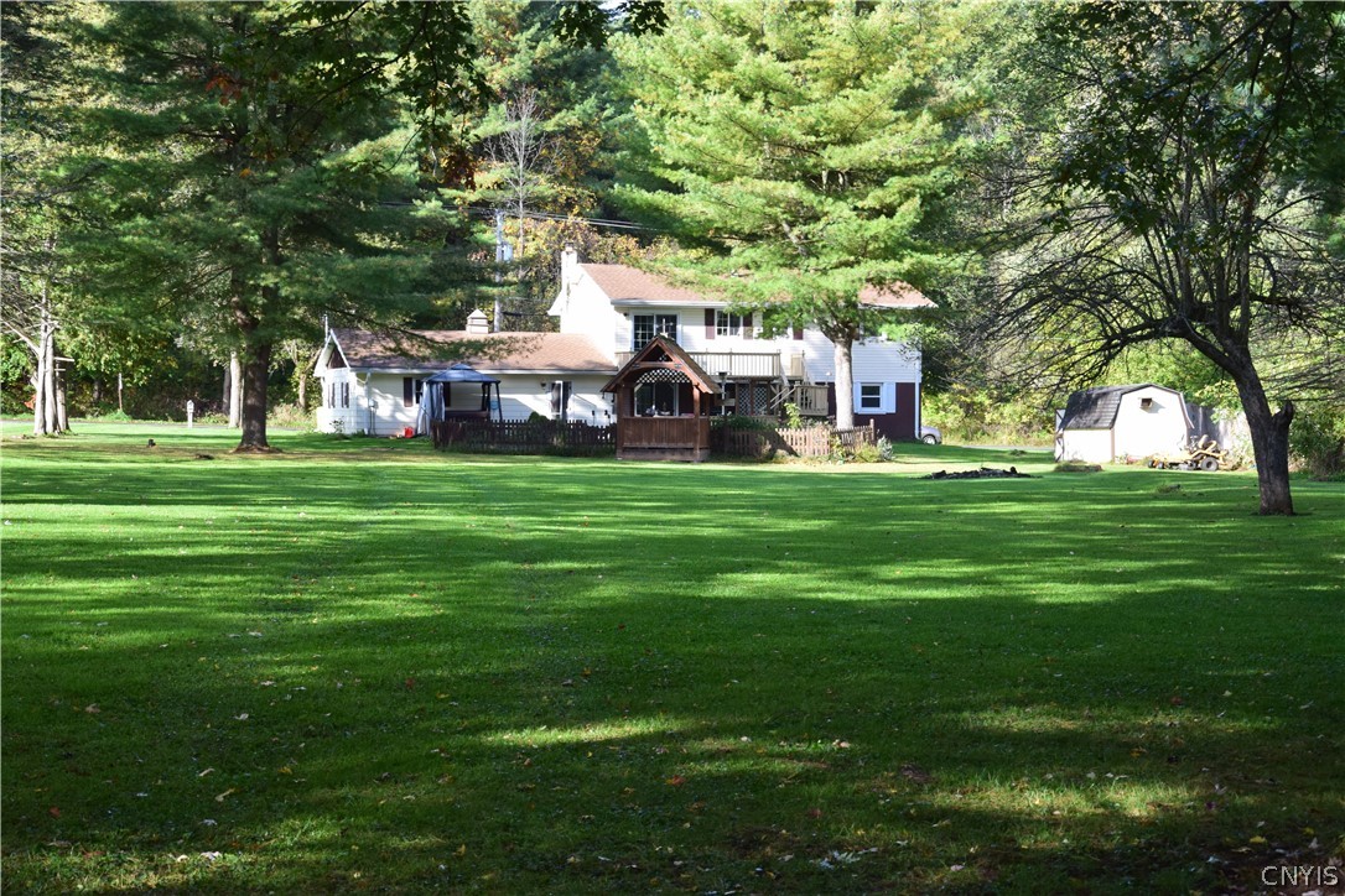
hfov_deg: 31.9
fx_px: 2354
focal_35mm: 63
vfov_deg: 21.6
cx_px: 672
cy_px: 448
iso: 400
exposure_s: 1/160
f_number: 10
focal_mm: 42
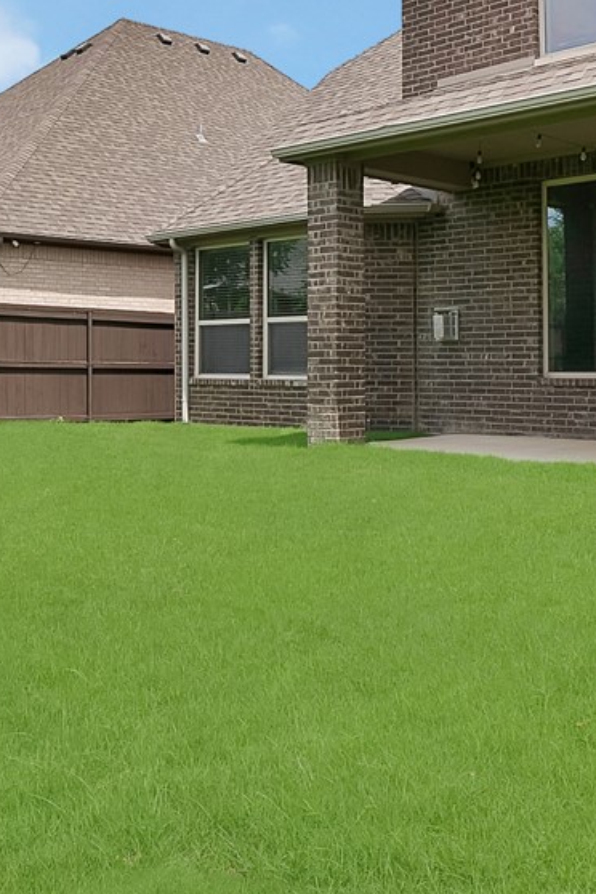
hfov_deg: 31.1
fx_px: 1068
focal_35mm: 43
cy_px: 324
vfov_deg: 45.0
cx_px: 223
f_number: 9
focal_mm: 12
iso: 640
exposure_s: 1/400
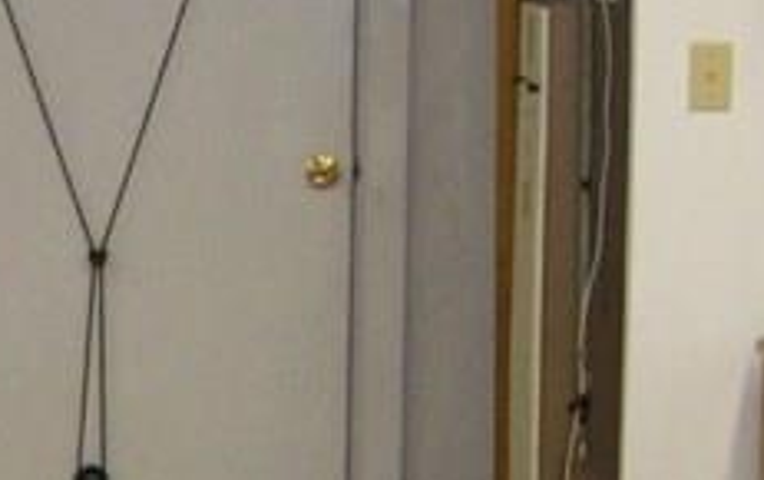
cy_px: 447
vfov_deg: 7.8
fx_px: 3523
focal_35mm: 169
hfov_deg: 12.2
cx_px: -69
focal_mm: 6
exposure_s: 1/64
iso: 200
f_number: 2.7
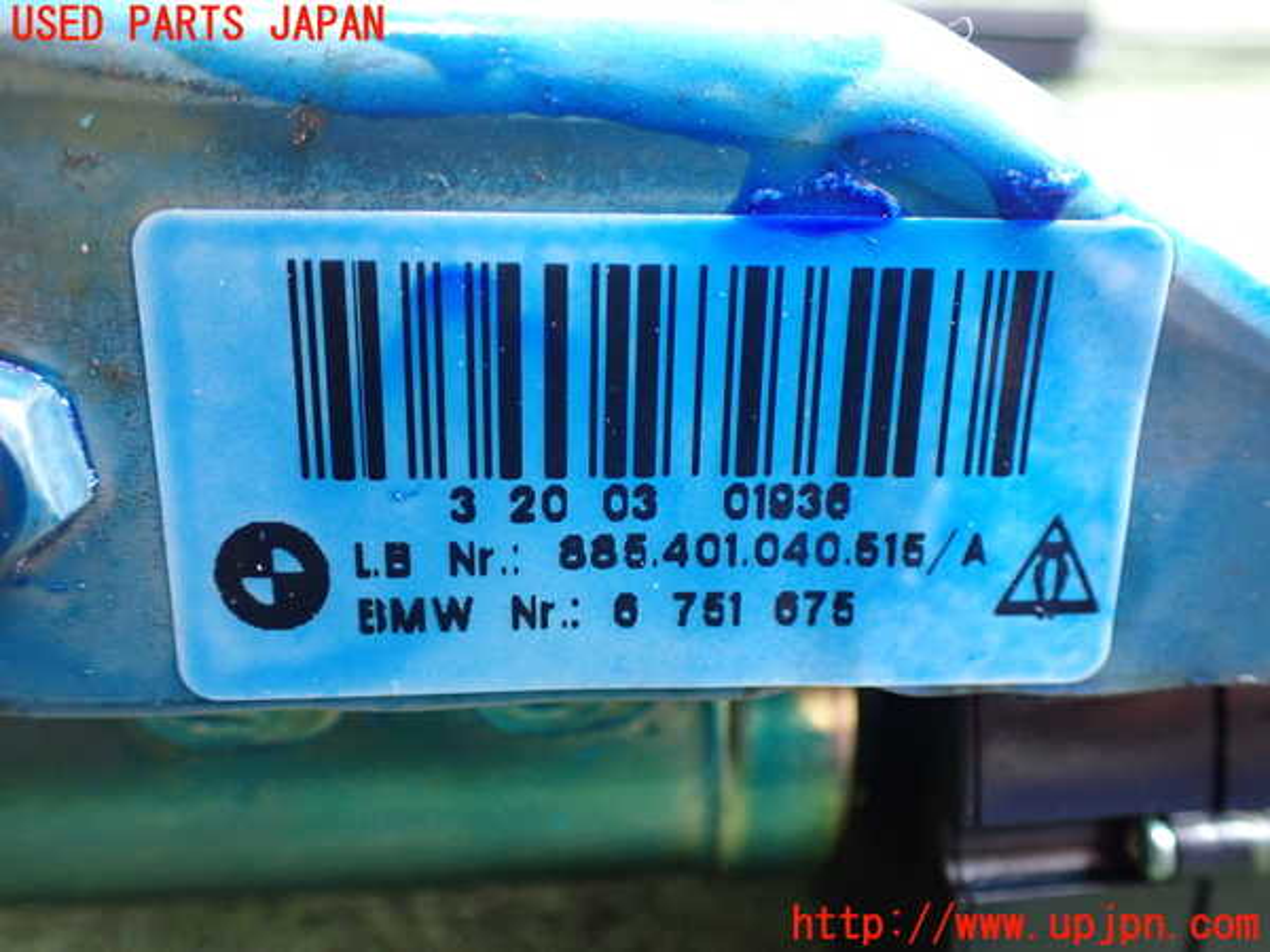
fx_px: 1101
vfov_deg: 46.8
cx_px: 635
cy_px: 476
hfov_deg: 60.0
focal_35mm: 30
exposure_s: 1/100
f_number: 2.3
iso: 800
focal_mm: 5.4
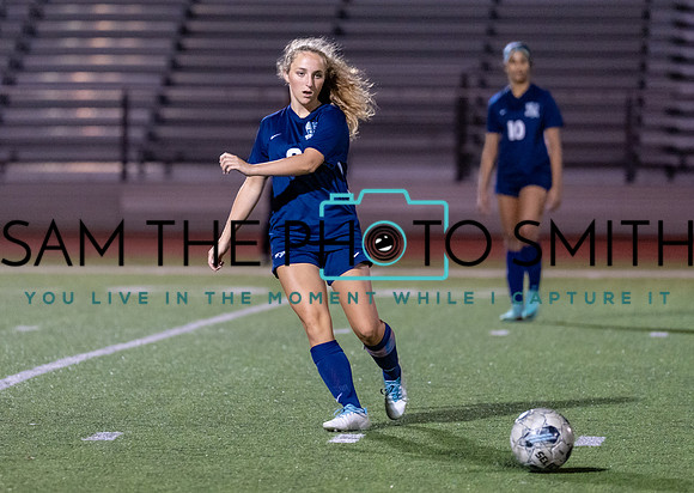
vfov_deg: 4.4
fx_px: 6470
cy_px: 193
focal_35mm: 329
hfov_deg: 6.1
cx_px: 283
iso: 3200
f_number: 2.8
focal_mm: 200
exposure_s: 1/1000
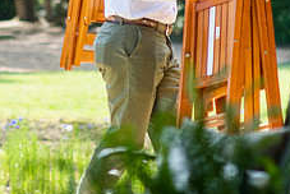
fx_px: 2468
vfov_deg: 4.5
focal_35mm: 306
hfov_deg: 6.7
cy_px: -47
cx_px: 45
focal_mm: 85
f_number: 2.2
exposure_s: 1/2000
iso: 320
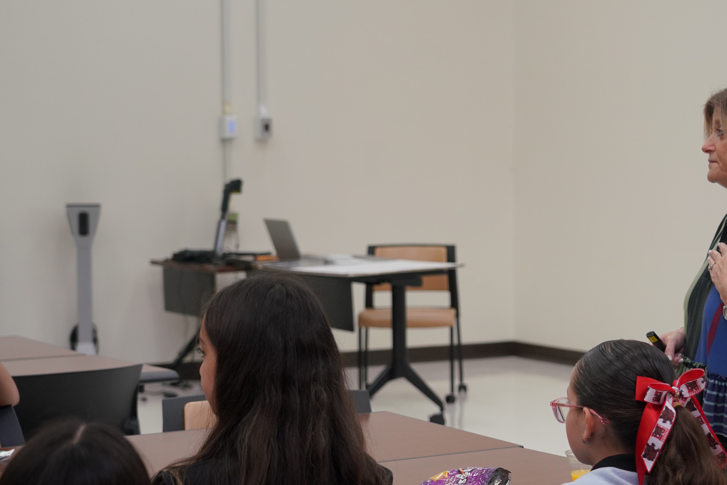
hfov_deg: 21.0
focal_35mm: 96
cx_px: 562
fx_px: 1939
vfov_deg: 14.2
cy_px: 300
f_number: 4
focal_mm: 52
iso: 800
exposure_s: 1/160
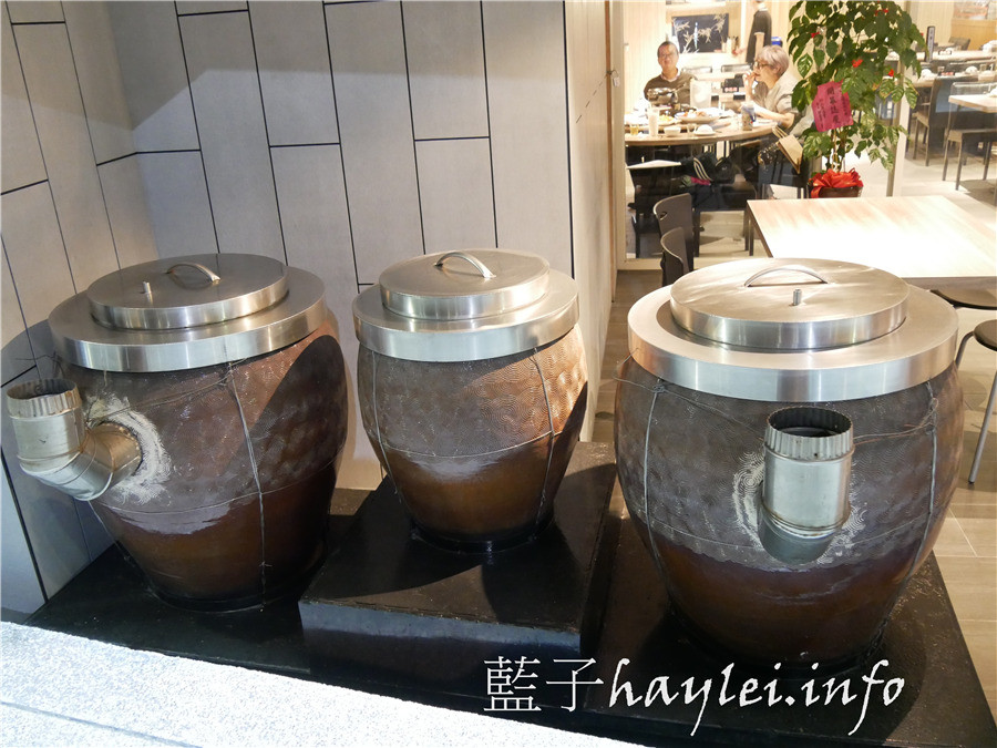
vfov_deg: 46.8
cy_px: 374
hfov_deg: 60.0
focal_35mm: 30
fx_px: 864
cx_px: 498
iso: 3200
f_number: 3.6
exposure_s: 1/20
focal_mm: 15
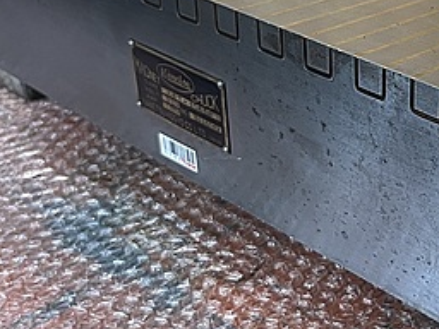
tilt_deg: -30.8
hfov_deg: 27.6
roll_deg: -0.1
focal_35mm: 65
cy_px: 142
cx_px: 465
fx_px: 824
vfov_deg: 22.6
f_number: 1.6
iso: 125
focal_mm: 5.1
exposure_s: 1/72
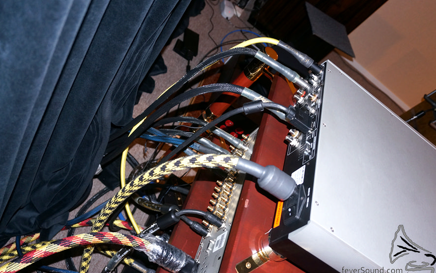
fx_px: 386
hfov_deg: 58.9
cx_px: 218
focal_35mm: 33
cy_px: 138
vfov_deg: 38.8
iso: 800
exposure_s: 1/60
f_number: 4
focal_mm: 21
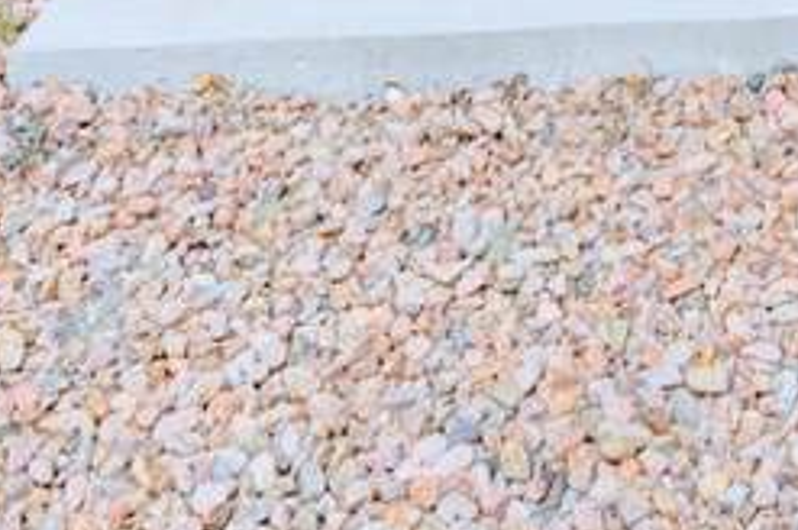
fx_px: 1837
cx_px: 989
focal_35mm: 83
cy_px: -822
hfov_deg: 22.4
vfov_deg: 12.2
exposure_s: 1/400
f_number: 8
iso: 100
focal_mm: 16
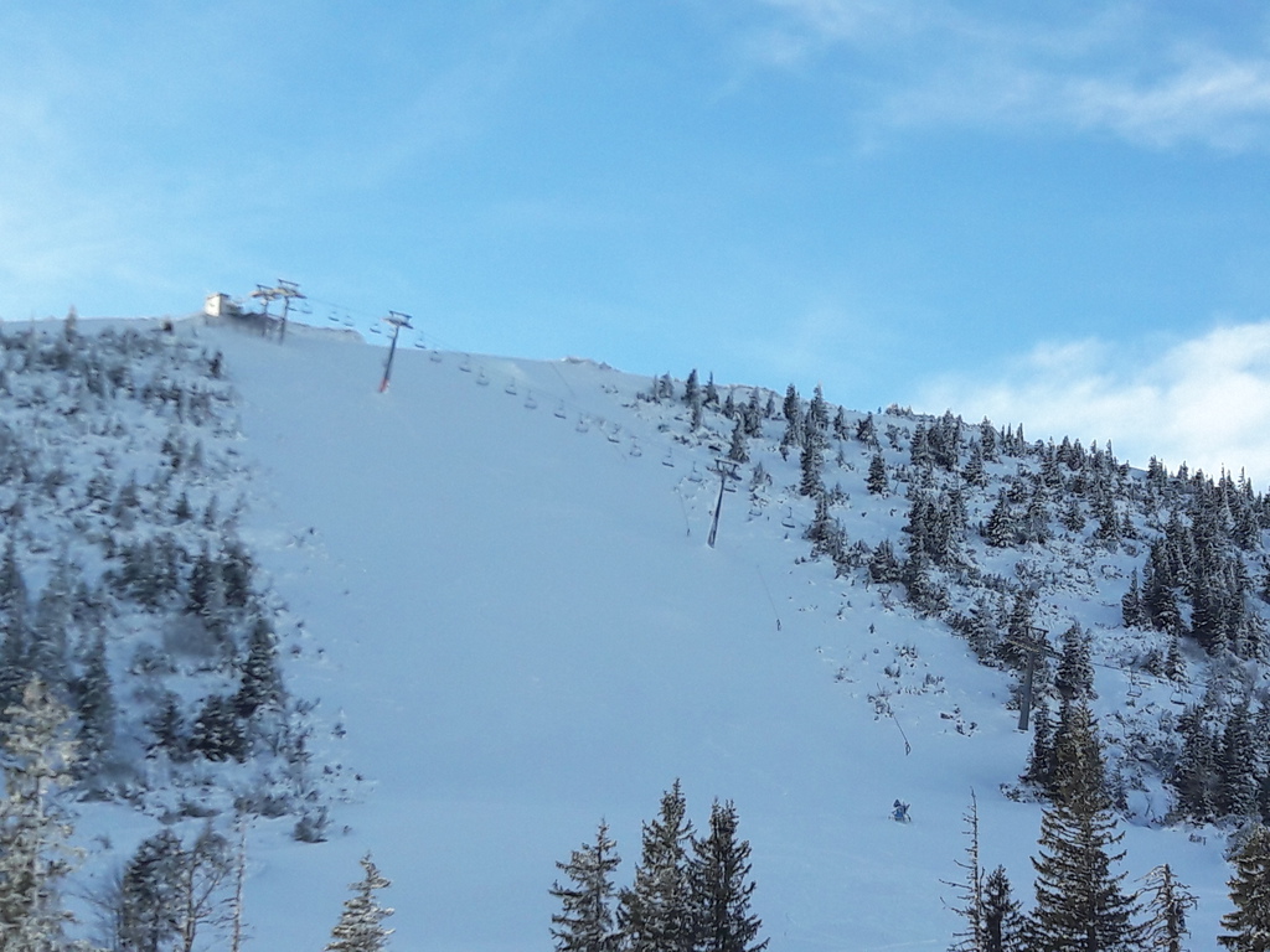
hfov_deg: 63.4
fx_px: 1027
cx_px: 635
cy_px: 476
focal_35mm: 28
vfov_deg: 49.7
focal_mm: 3.7
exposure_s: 1/1040
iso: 40
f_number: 1.9
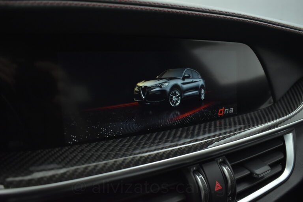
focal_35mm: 27
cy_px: 101
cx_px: 152
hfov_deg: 67.4
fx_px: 227
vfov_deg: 48.0
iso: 1600
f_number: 3.5
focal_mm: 18
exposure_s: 1/80
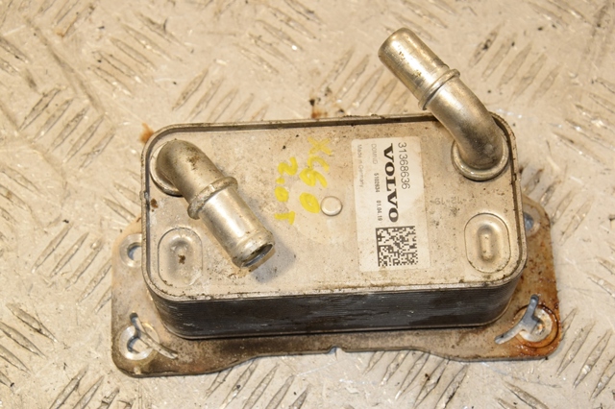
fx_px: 1332
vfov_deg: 17.5
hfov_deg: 26.0
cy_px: 204
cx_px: 308
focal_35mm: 78
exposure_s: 1/200
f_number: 9
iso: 800
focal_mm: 52
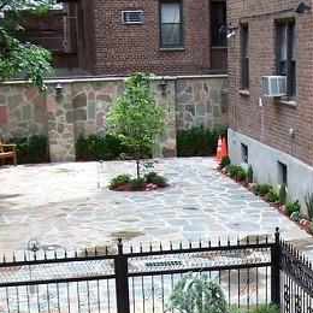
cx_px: 249
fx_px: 849
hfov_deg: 20.7
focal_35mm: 83
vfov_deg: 20.4
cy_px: 295
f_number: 2.7
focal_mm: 5.6
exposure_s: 1/250
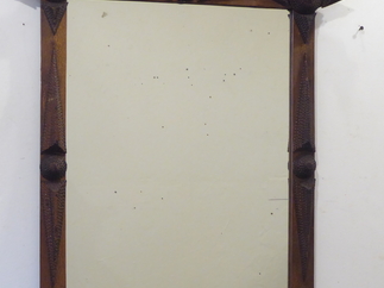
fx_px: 865
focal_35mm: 78
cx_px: 200
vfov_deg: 18.9
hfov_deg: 25.0
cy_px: 164
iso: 400
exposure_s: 1/20
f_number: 3.8
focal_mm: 7.2
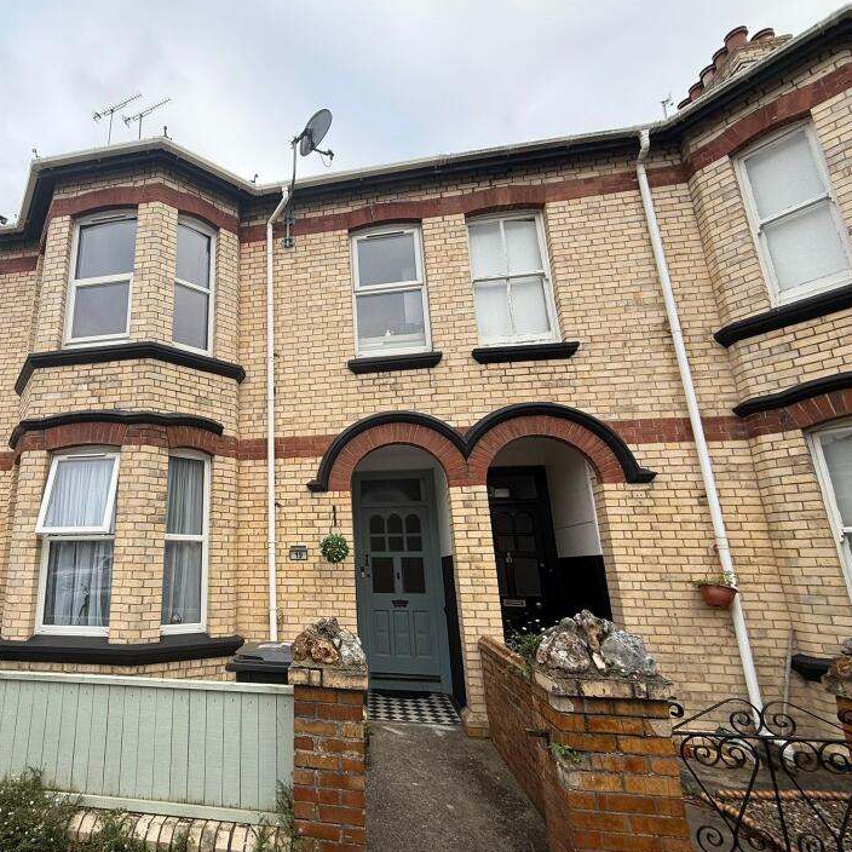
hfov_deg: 77.0
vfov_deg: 80.6
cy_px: 451
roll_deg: -0.9
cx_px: 255
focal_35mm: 18
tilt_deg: +13.5
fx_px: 501
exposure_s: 1/223
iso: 50
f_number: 2.2
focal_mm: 2.22
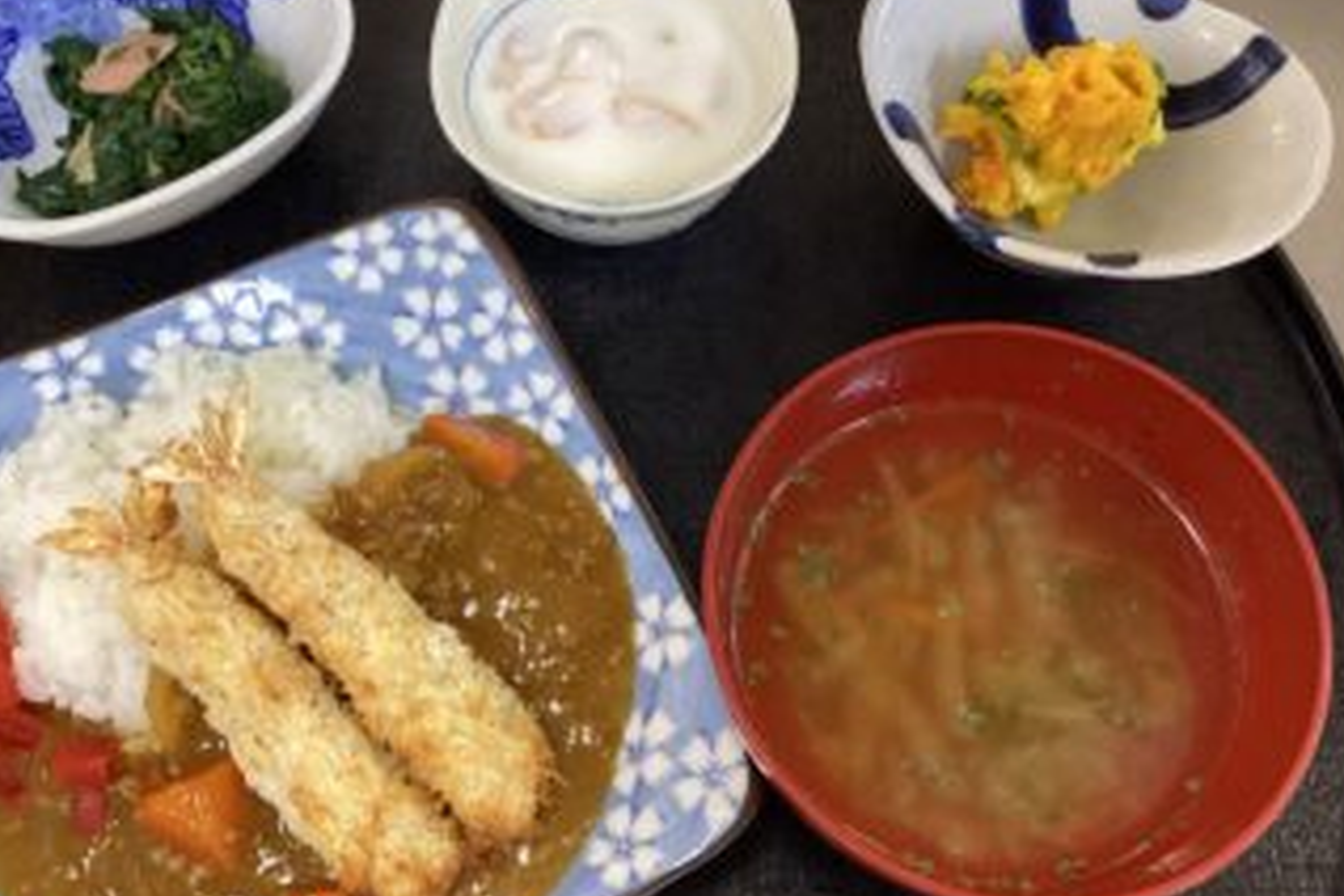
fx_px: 1419
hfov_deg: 50.5
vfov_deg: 35.0
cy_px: 467
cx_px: 577
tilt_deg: -69.2
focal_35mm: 38
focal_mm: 3.3
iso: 200
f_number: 2.4
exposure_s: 1/60
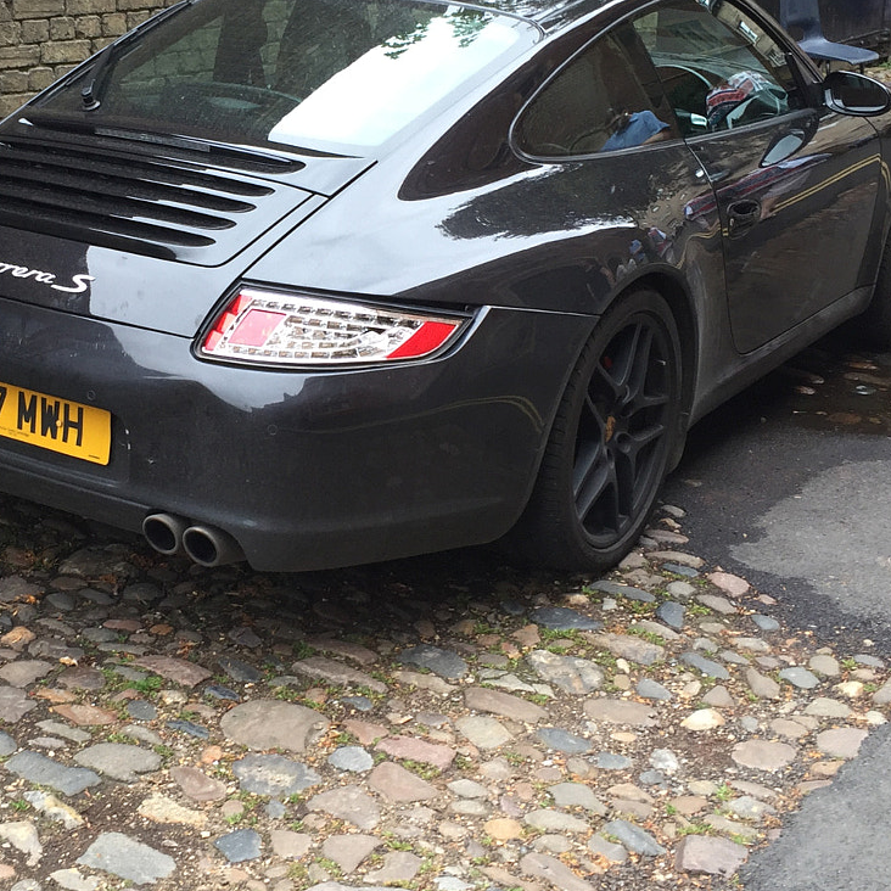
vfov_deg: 30.4
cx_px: 245
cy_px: 327
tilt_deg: -14.1
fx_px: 1631
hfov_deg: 30.2
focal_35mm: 56
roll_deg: -1.5
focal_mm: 4.15
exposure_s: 1/100
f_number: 2.2
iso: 40
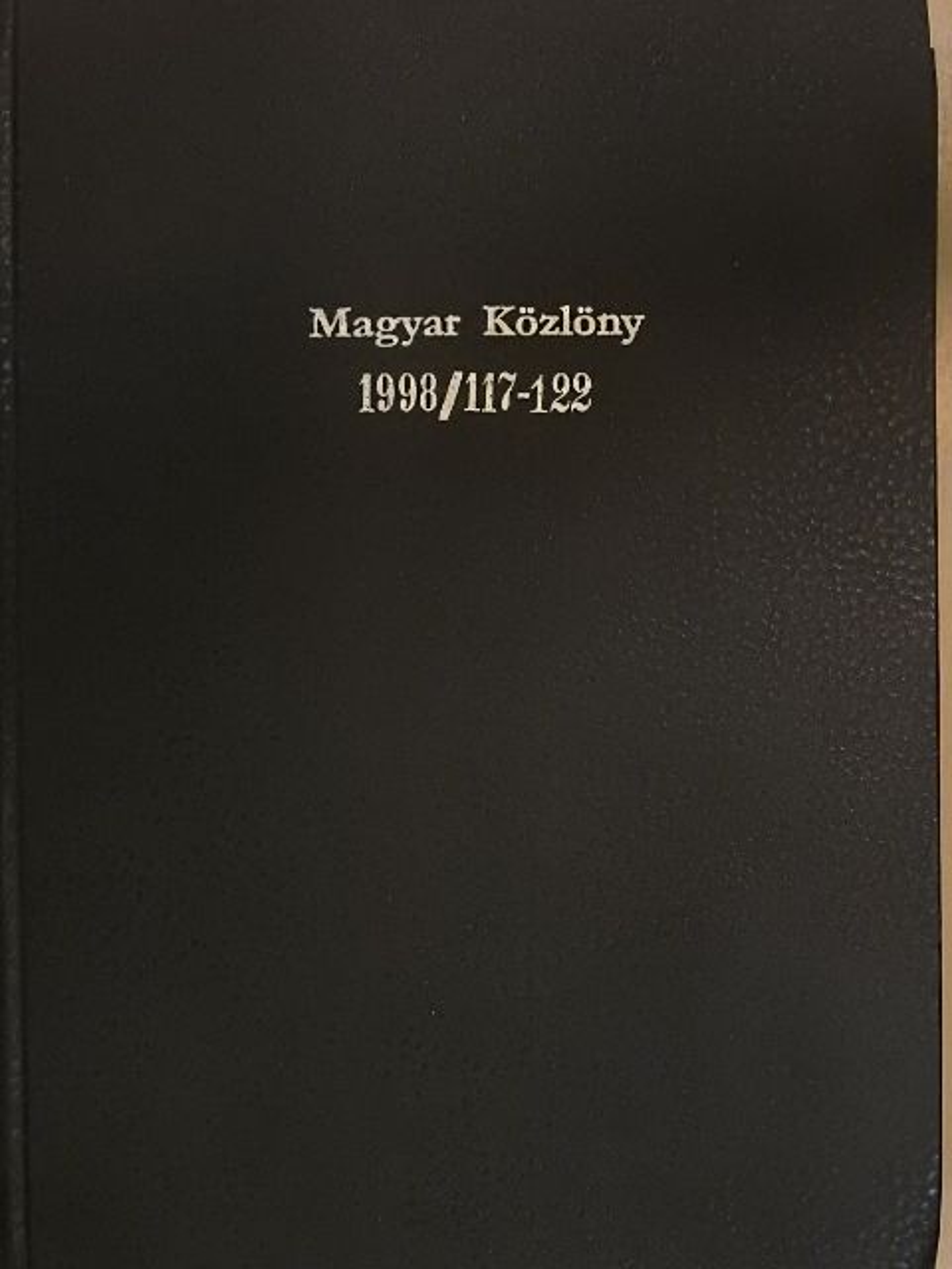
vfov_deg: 32.2
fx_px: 2200
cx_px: 476
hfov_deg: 24.4
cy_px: 634
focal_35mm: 60
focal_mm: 10.7
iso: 1600
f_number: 4.2
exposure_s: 1/200
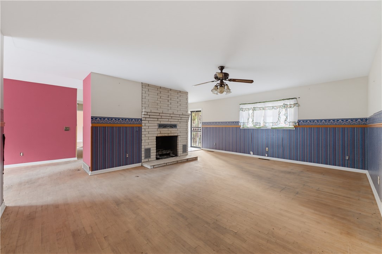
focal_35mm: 14
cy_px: 127
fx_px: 148
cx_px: 191
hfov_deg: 104.3
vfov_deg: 81.2
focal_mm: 14
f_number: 9
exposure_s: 30
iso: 500
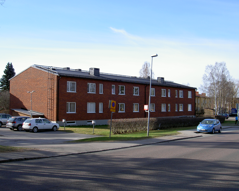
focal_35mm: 41
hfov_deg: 44.8
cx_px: 111
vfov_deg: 36.5
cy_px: 96
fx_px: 290
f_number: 4.7
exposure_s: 1/200
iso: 100
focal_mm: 8
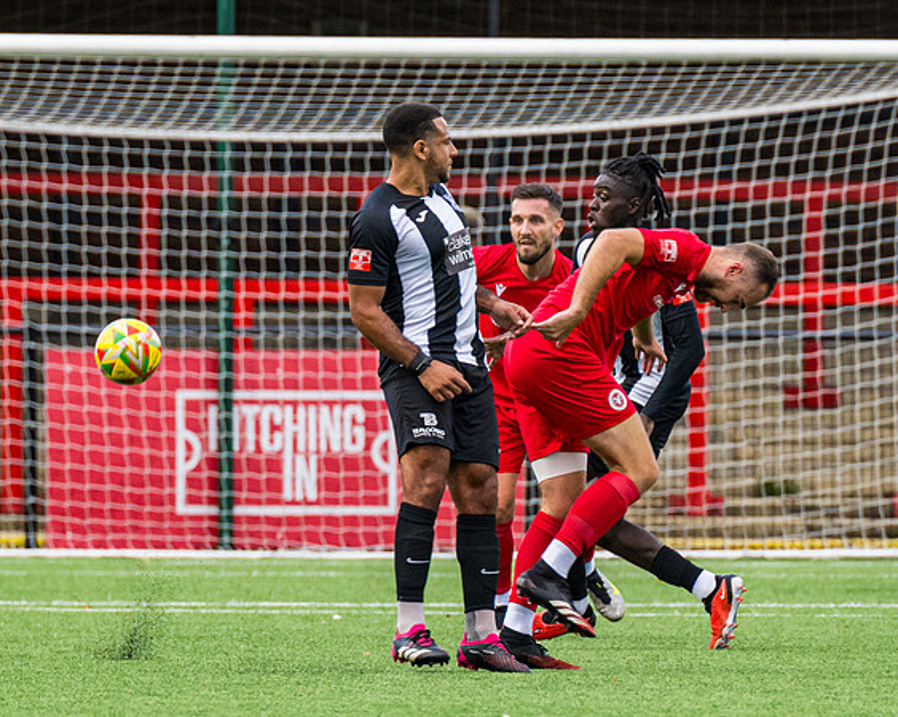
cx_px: 494
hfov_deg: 2.4
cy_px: 416
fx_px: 21608
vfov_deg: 1.9
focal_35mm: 813
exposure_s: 1/1600
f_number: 4.5
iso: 800
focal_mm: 280
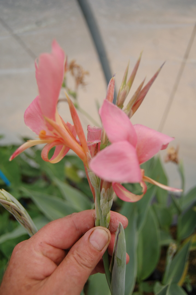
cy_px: 148
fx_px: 282
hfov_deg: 38.3
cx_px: 98
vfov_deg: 55.1
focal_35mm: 34
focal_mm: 23
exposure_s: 1/1000
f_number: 3.8
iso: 200
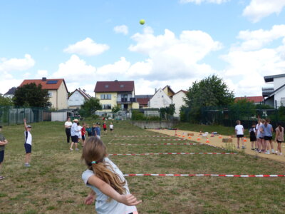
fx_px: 296
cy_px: 107
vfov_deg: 39.7
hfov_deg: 51.4
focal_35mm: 36
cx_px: 142
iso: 100
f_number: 4
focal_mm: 6.4
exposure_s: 1/500
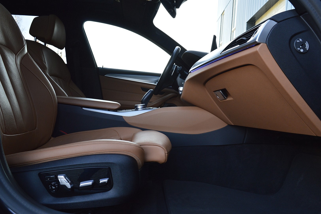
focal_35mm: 27
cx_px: 160
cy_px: 107
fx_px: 241
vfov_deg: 47.9
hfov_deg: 67.4
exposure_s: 1/80
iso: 400
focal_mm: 18
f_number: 8
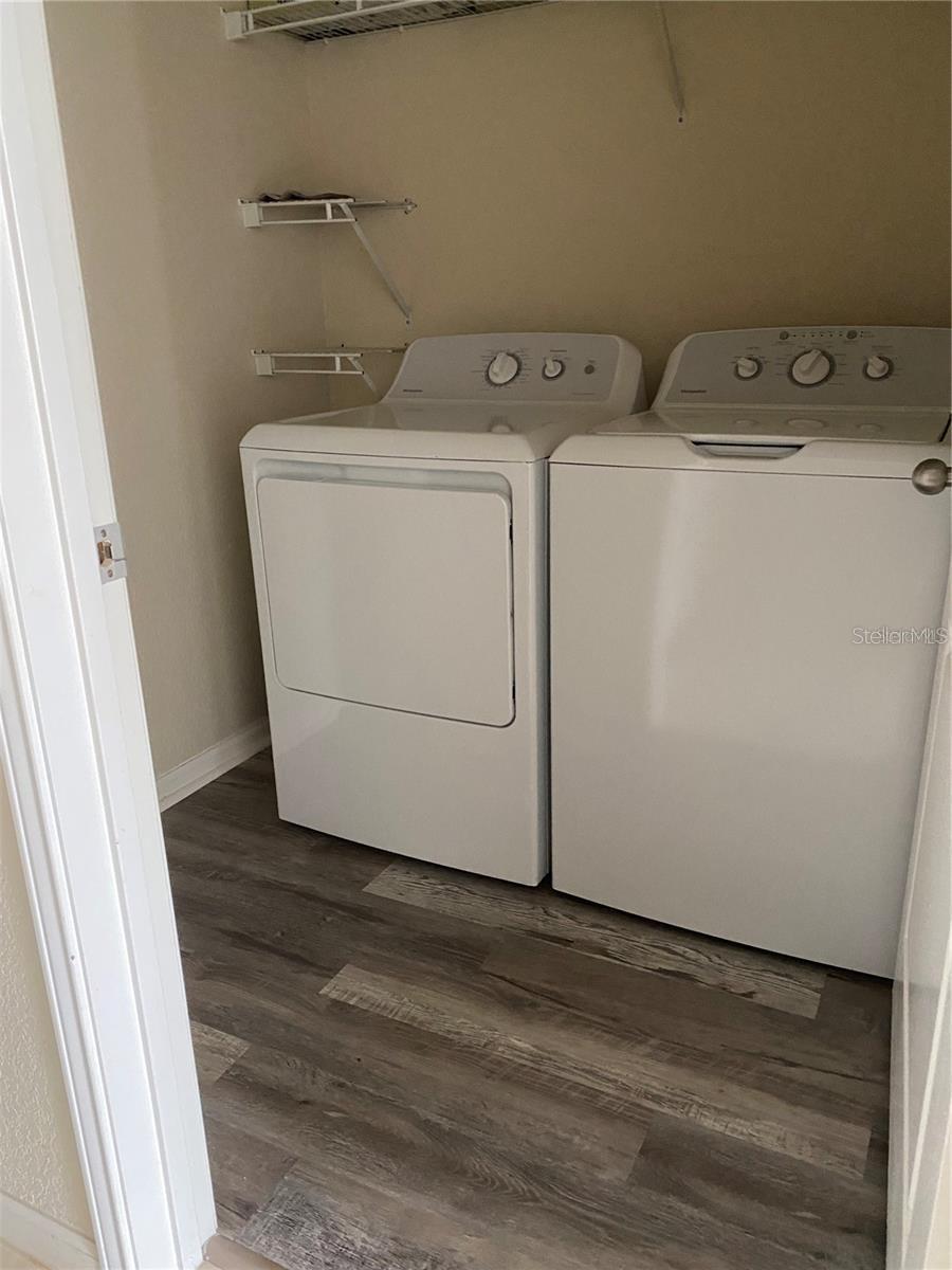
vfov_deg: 67.3
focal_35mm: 26
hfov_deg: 53.1
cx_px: 476
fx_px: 953
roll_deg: +0.8
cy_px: 635
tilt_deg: -18.3
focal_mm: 4.25
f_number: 1.8
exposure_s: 1/34
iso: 640
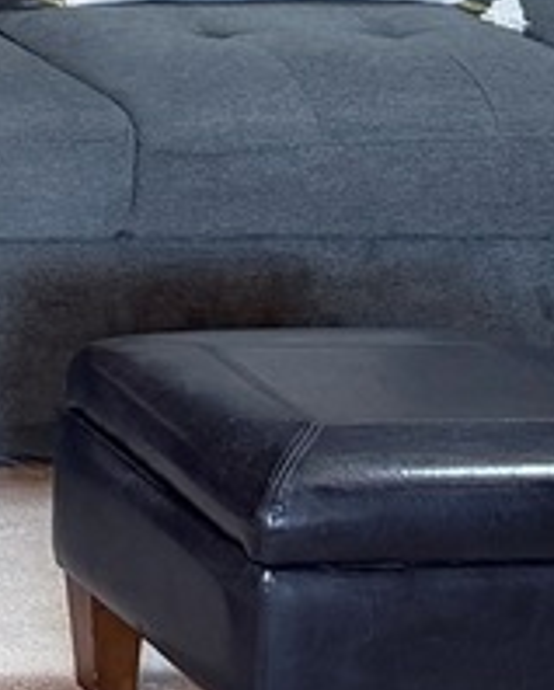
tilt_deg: -3.8
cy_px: -739
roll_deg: -0.6
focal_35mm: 170
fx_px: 3476
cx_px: -1314
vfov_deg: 10.3
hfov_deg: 7.5
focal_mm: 6.76
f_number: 1.78
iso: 160
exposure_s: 1/60
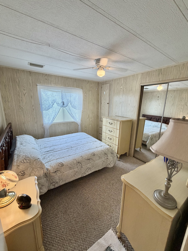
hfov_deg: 85.7
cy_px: 126
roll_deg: -0.1
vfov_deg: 102.1
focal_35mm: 14
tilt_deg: -11.2
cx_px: 94
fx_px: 101
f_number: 2.2
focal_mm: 2.22
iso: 160
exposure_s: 1/120
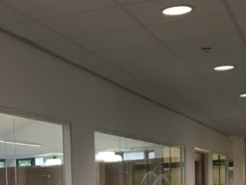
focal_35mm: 87
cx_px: 30
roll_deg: +1.5
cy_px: 242
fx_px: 619
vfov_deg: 16.1
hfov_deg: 22.0
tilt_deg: -4.9
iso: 80
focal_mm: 4.15
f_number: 2.2
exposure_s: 1/33
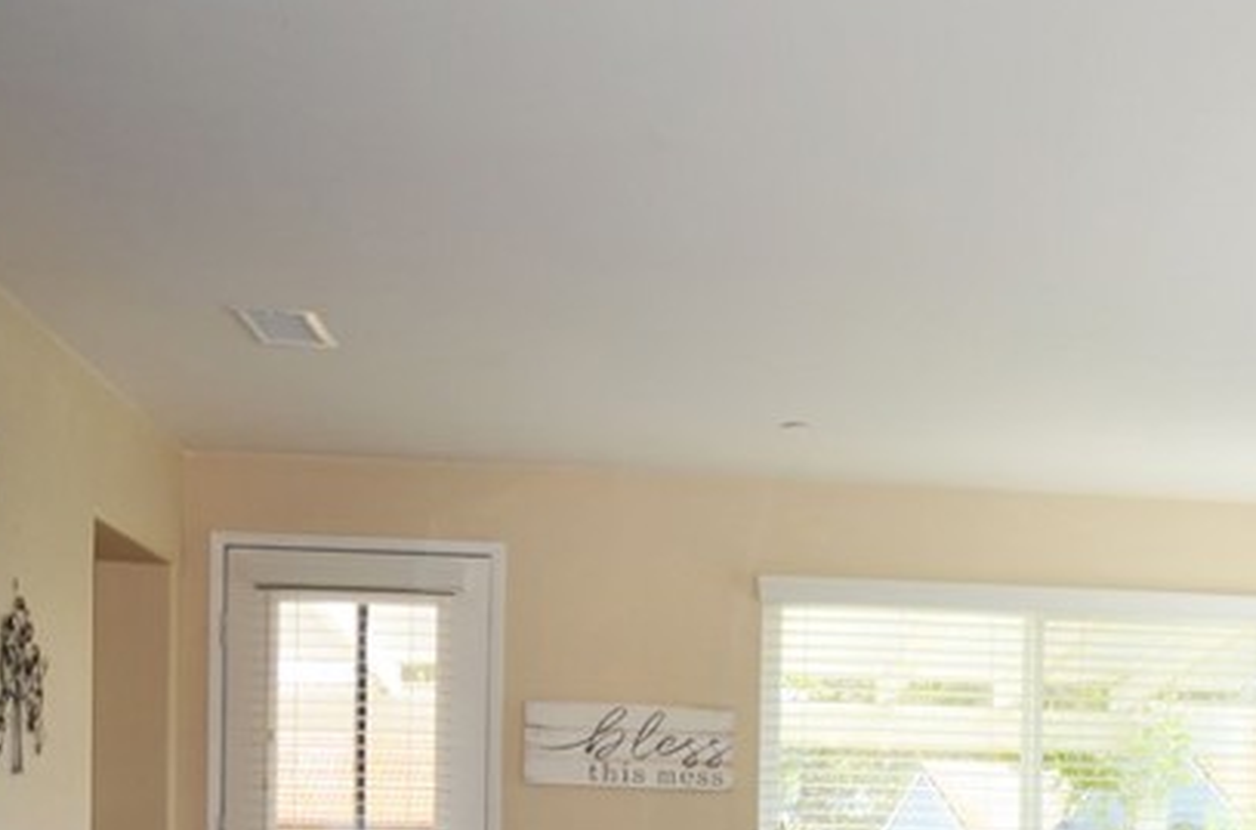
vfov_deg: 19.0
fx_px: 2366
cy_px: 957
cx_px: 1241
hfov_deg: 28.0
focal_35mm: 68
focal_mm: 18
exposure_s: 1/160
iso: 200
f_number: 3.5
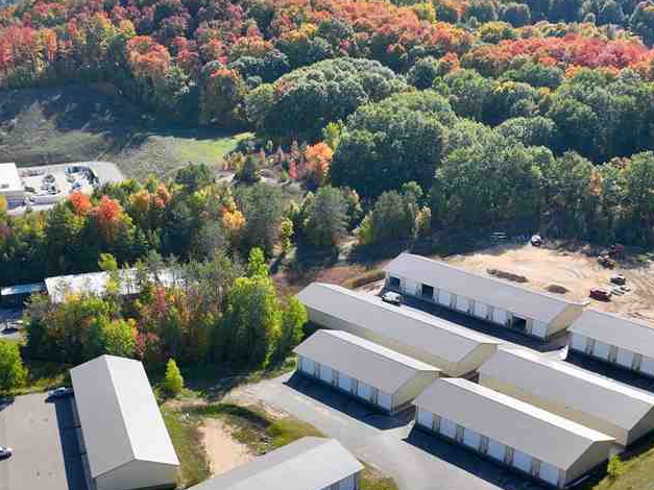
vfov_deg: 28.8
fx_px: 926
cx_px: 248
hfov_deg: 38.7
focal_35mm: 49
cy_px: 411
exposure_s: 1/2500
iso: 260
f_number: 2.8
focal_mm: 12.29
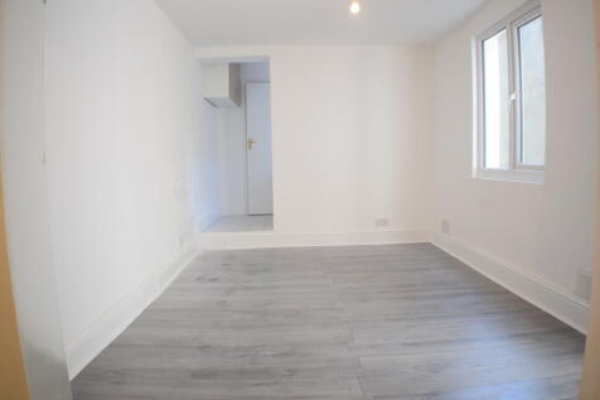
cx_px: 300
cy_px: 200
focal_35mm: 33
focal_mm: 22
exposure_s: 1/60
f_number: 4
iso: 560
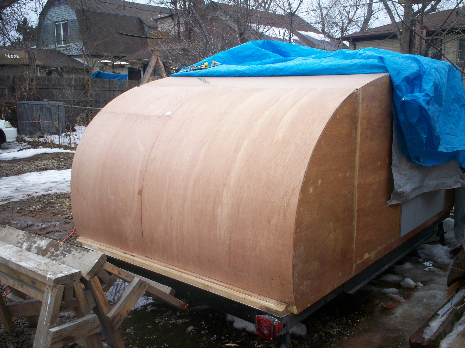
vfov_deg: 39.7
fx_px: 484
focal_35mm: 36
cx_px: 232
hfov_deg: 51.4
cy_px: 174
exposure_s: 1/189
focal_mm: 6
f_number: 4.5
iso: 100
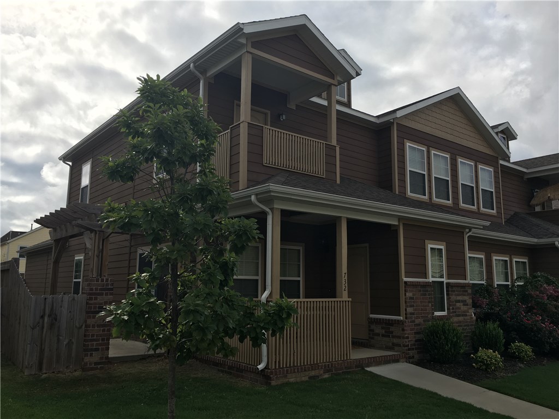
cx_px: 280
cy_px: 210
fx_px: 468
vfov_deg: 48.2
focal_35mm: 29
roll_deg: -0.1
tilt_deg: +9.5
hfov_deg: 61.7
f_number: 2.2
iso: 25
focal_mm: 4.15
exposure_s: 1/2262
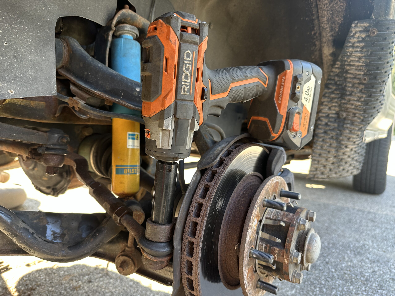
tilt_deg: -7.3
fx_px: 274
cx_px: 198
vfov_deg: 56.8
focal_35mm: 24
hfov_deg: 71.6
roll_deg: -2.9
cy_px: 148
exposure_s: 1/120
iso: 125
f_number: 1.78
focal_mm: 6.86
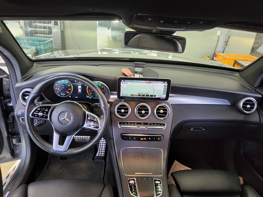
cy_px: 98
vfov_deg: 54.9
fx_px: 190
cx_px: 132
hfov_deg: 69.4
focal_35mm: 25
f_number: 2
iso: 400
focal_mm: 3.08
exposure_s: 1/120
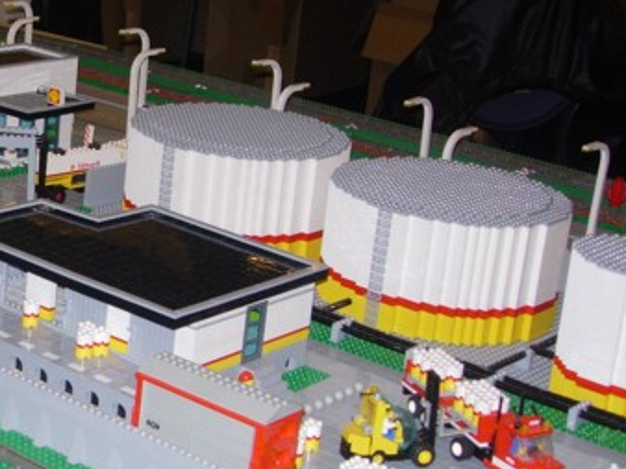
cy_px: 196
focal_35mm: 90
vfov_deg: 16.4
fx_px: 1626
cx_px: 15
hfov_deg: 21.1
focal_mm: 7.8
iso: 79
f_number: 2.8
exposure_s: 1/64
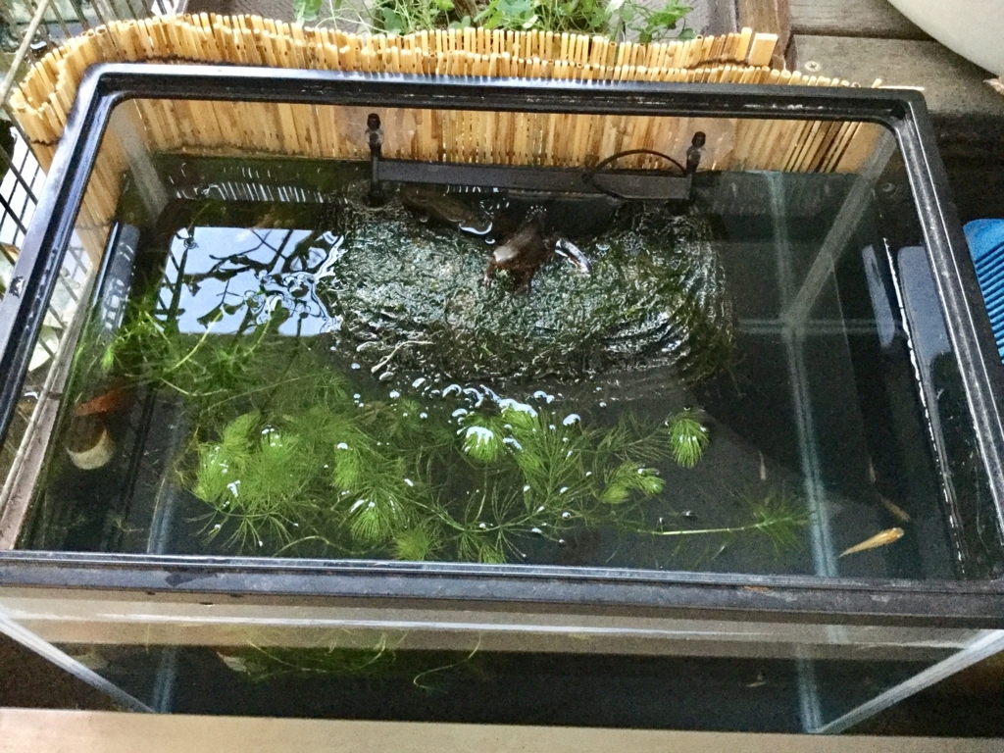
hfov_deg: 58.4
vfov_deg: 45.4
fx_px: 899
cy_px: 376
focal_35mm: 31
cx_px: 502
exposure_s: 1/15
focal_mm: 3.3
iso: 500
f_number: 2.4
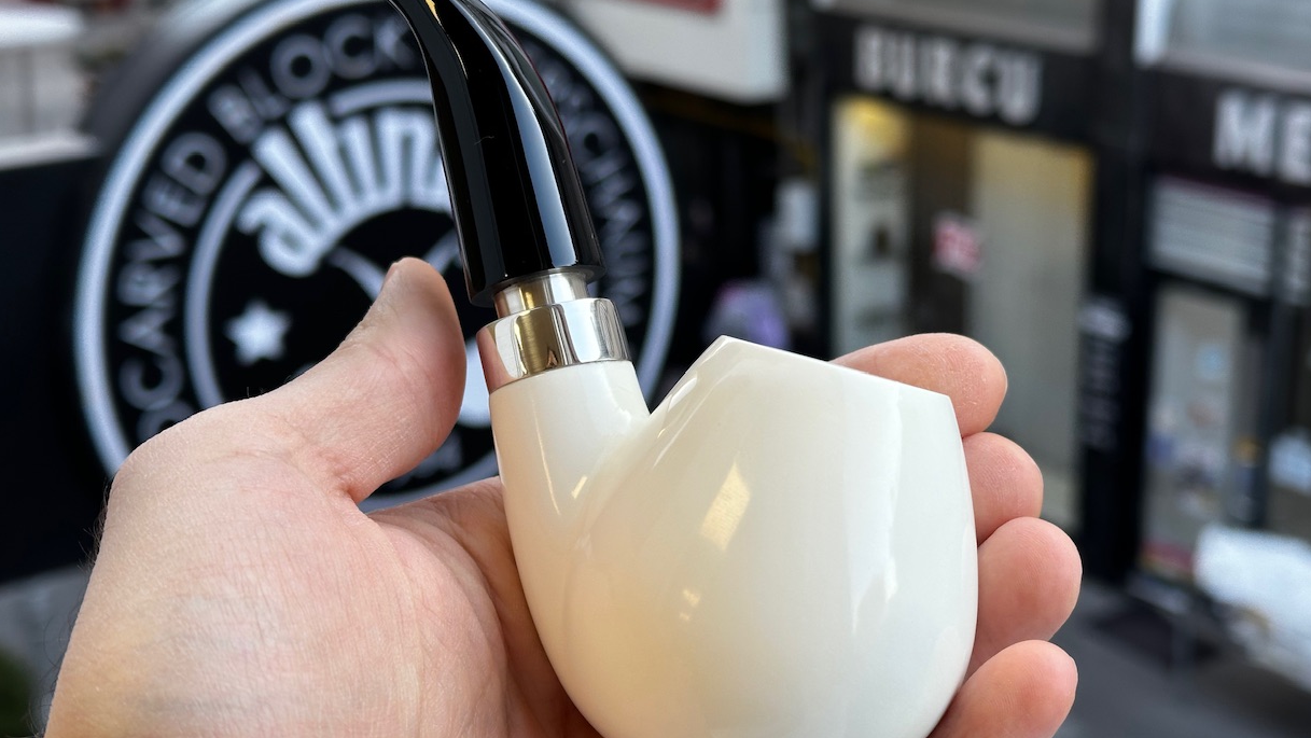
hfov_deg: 37.8
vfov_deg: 21.8
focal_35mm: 55
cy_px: 413
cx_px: 687
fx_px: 1912
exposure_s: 1/127
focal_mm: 6.86
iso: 50
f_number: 1.78
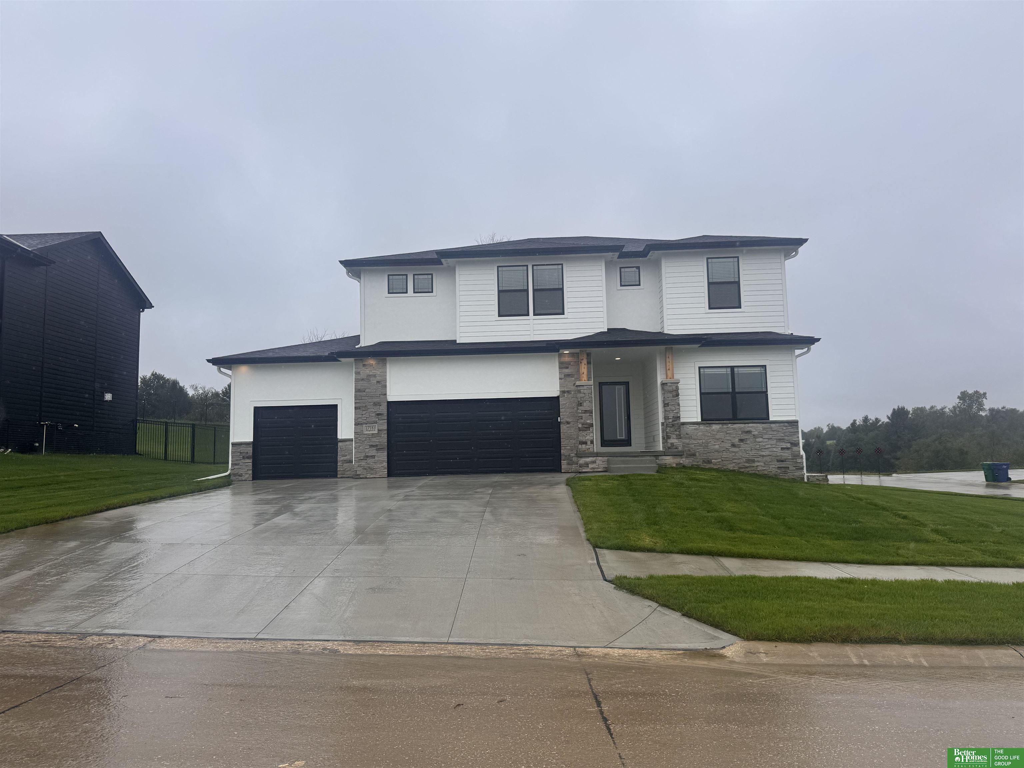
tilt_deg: +6.5
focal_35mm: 24
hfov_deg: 71.6
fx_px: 710
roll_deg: +1.8
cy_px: 384
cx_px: 512
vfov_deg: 56.8
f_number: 1.78
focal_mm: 6.76
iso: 80
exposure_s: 1/2174
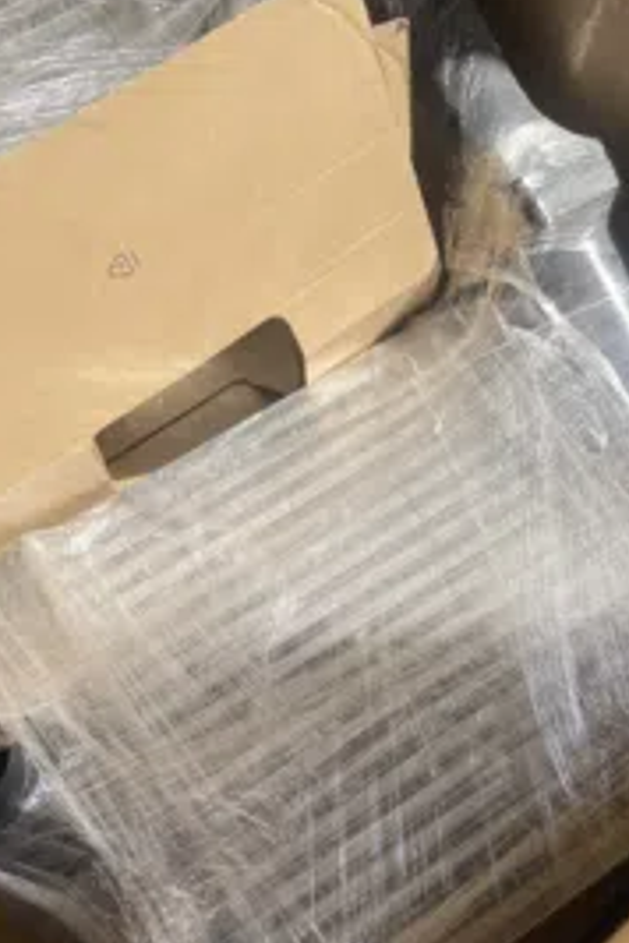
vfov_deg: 49.5
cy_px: 523
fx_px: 1022
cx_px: 368
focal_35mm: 39
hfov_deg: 34.1
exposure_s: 1/308
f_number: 1.6
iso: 32
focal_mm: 5.1
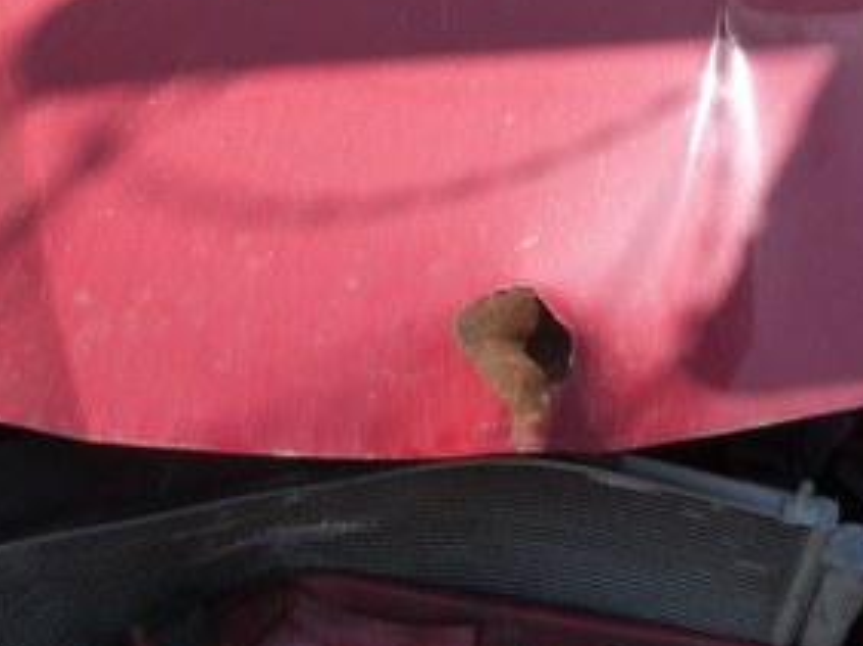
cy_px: 43
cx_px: 416
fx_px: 1769
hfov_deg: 27.4
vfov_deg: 20.2
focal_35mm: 71
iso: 125
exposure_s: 1/250
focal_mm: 4.5
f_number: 4
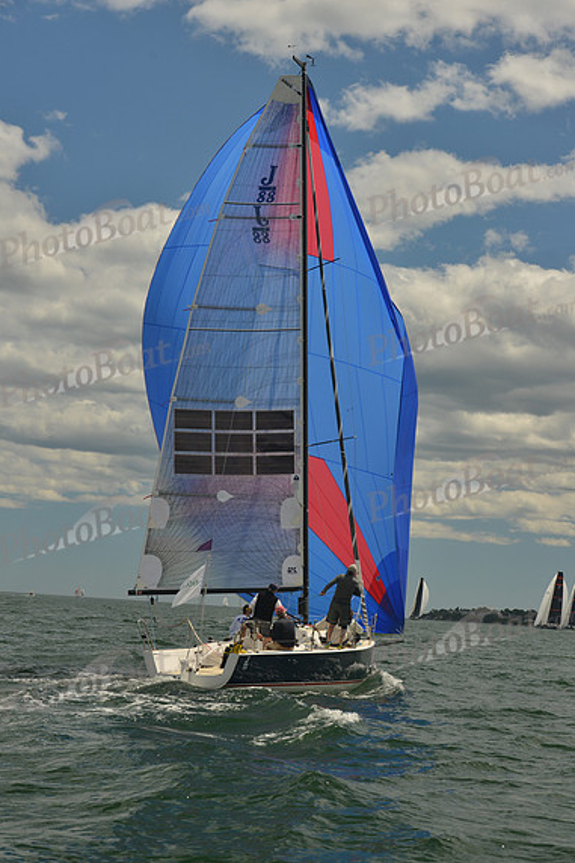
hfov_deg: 19.2
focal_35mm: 71
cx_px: 289
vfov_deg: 28.5
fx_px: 1702
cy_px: 427
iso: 400
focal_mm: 70
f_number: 7.1
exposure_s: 1/1000
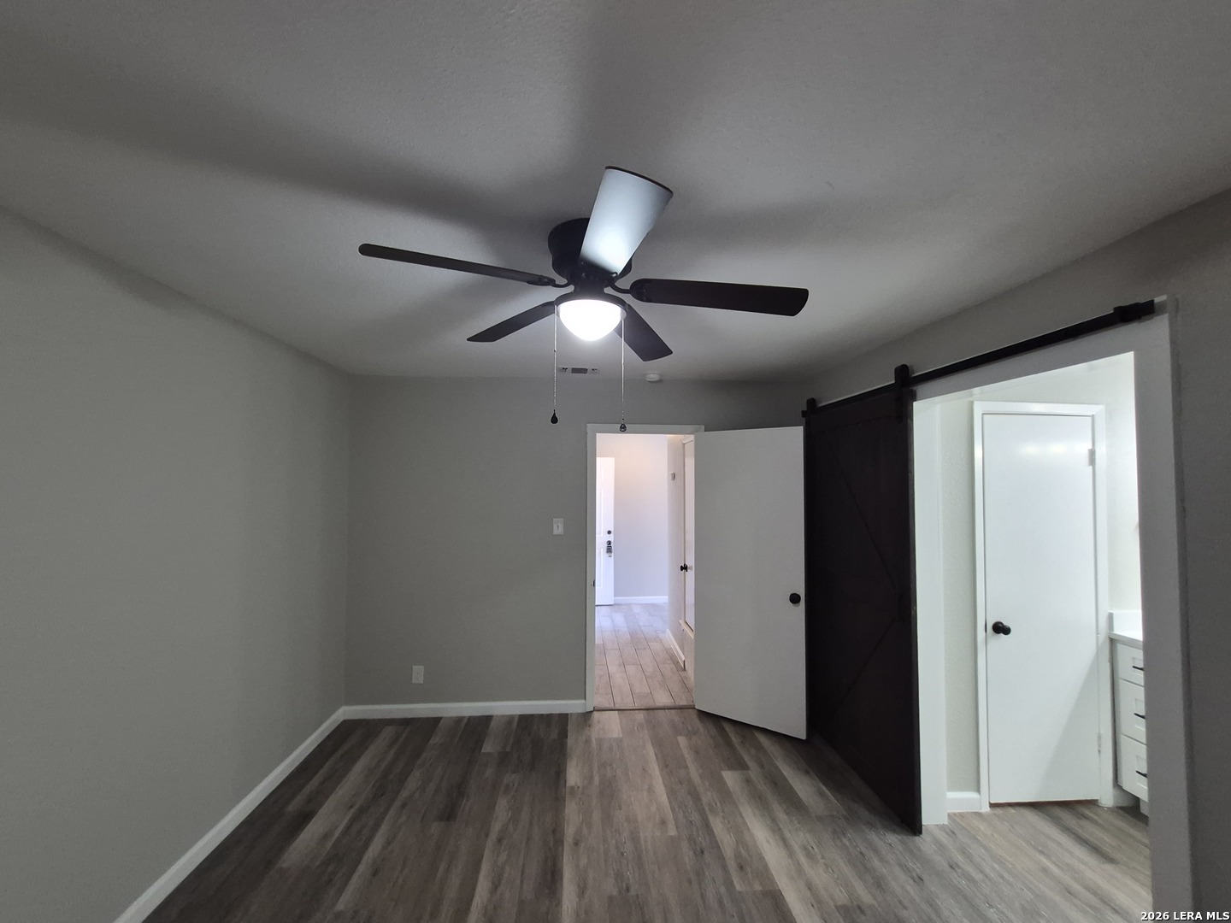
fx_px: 462
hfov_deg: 106.2
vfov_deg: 89.9
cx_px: 616
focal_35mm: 13
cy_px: 462
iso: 250
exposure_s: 1/60
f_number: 2.2
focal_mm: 1.74
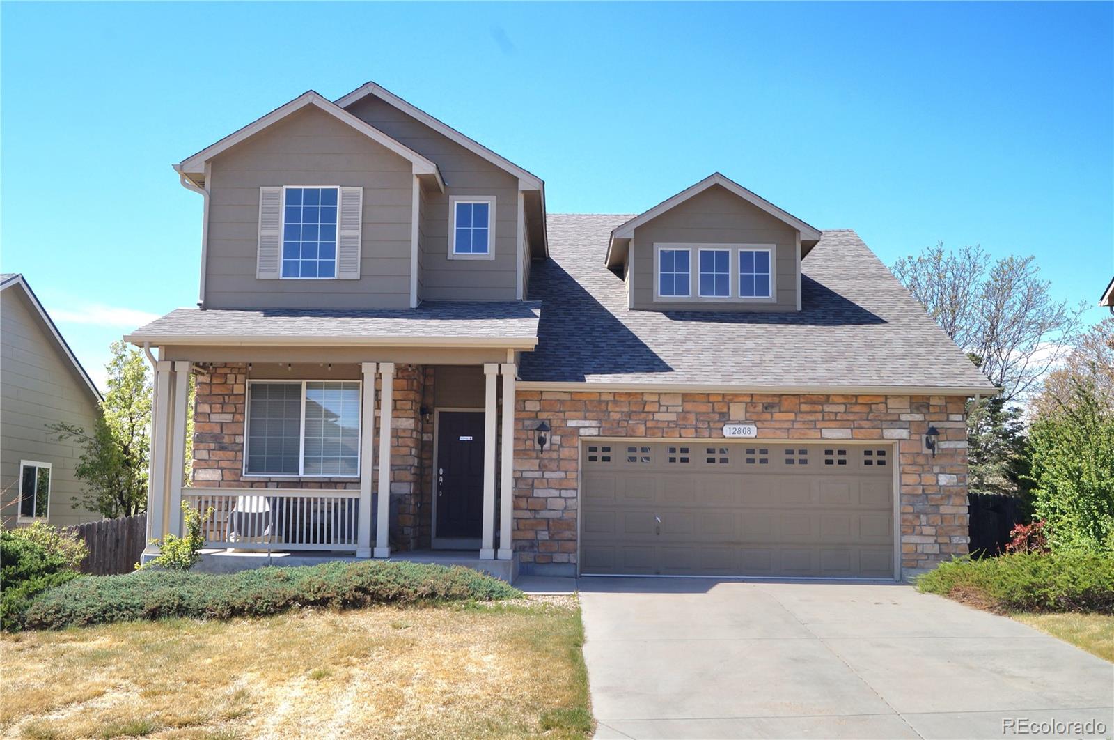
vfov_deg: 34.1
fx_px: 1205
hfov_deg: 49.6
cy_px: 370
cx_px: 557
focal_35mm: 39
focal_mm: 26
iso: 100
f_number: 13
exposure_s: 1/100
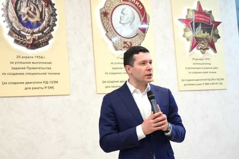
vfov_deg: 23.0
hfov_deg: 33.9
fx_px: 392
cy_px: 80
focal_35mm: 59
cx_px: 120
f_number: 5.6
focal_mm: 59
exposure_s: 1/160
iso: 3200
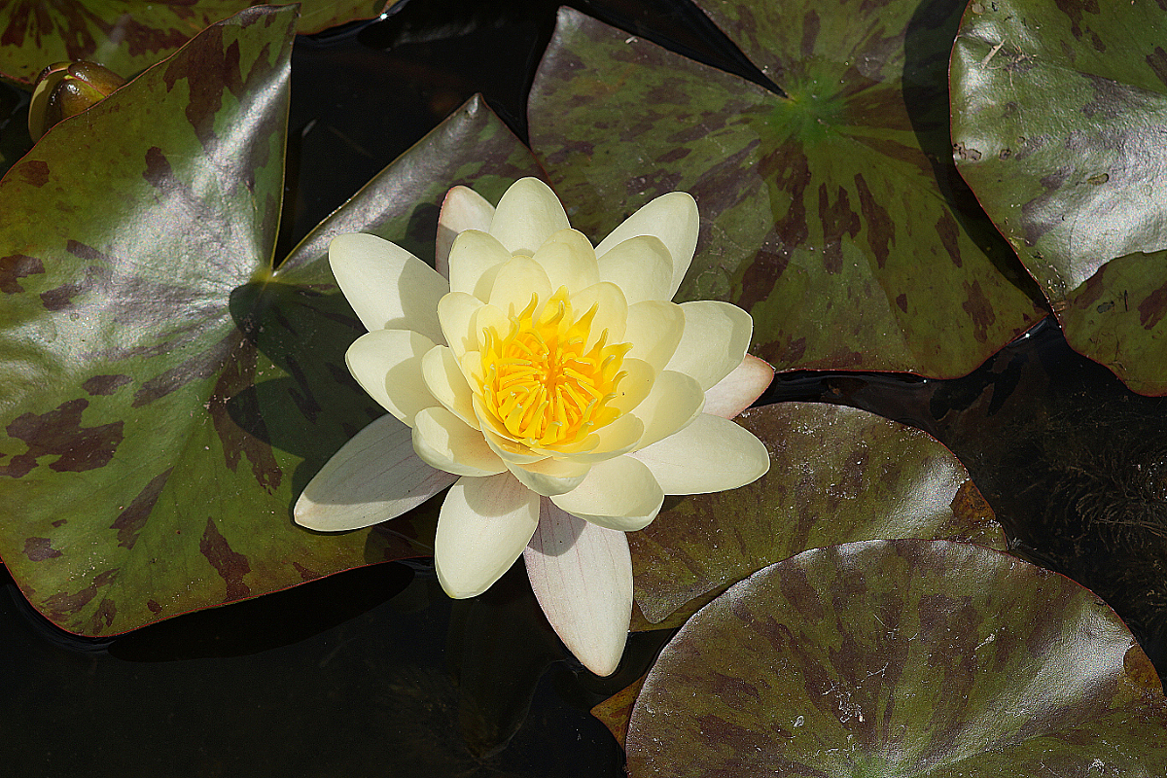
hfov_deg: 13.7
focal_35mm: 150
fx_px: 4862
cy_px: 389
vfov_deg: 9.1
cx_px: 584
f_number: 8
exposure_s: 1/640
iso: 100
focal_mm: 100
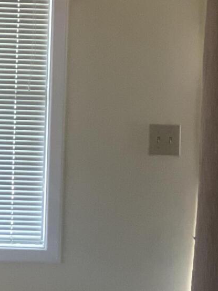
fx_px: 2336
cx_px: 22
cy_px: 323
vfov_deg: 7.1
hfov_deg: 5.3
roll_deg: -2.5
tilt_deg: -5.3
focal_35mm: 278
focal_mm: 9
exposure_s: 1/15
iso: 500
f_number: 2.8
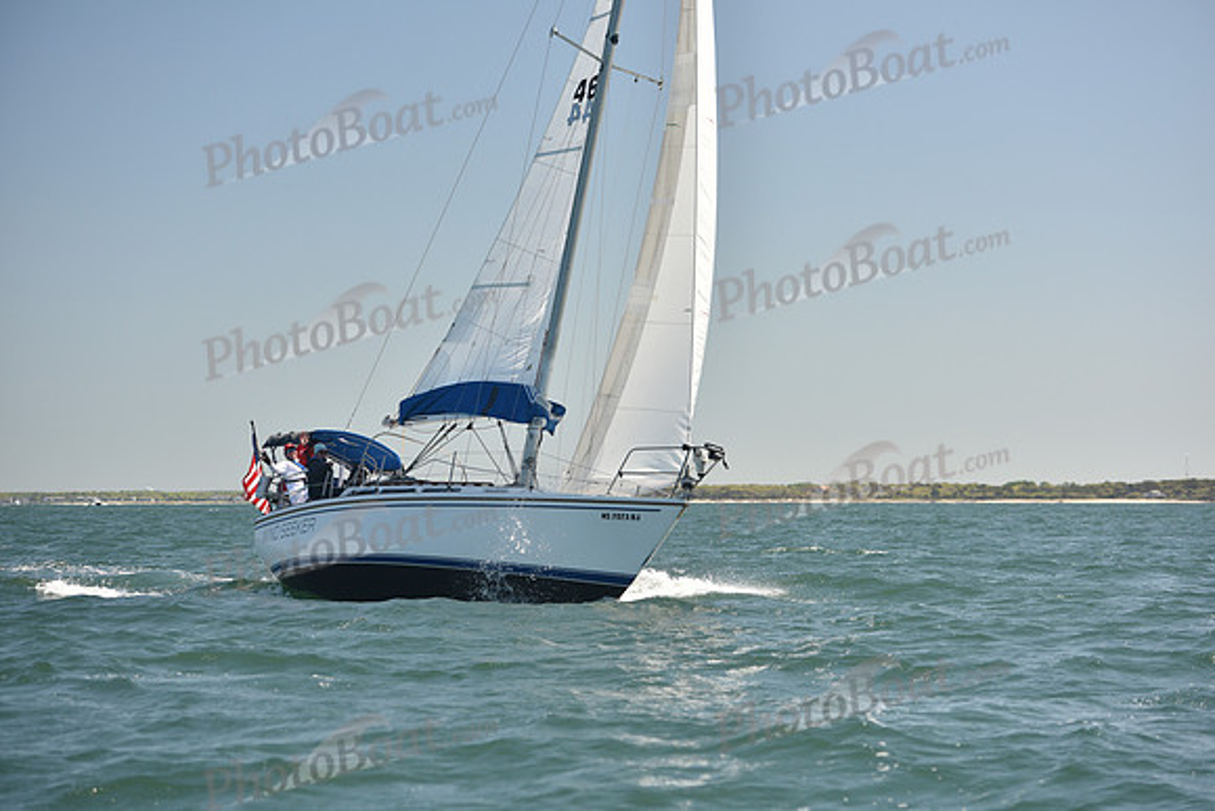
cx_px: 608
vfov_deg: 14.0
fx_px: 3308
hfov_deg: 20.8
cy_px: 406
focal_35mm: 98
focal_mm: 98
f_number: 4
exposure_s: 1/1000
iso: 250
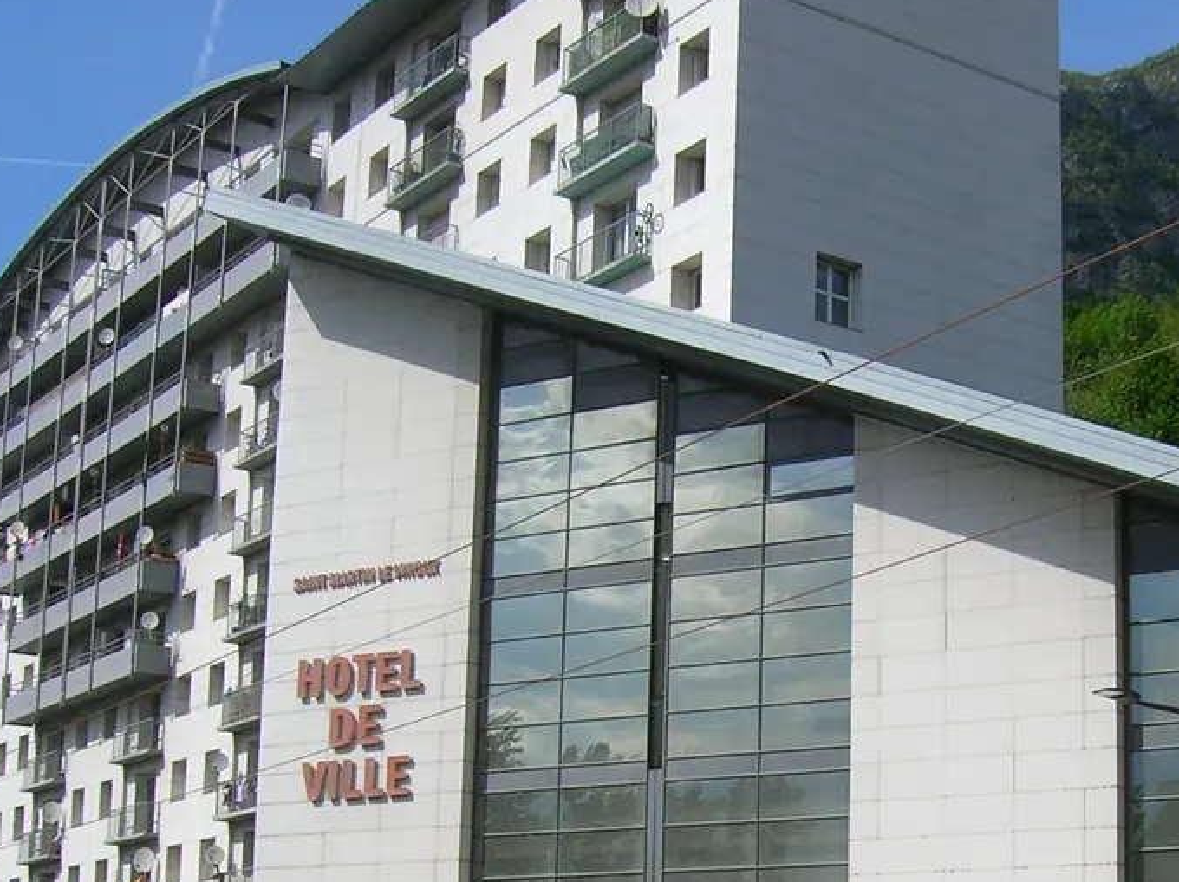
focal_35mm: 64
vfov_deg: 22.6
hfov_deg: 29.8
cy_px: 679
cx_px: 889
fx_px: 2178
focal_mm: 5.7
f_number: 4.9
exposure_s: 1/697
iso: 50
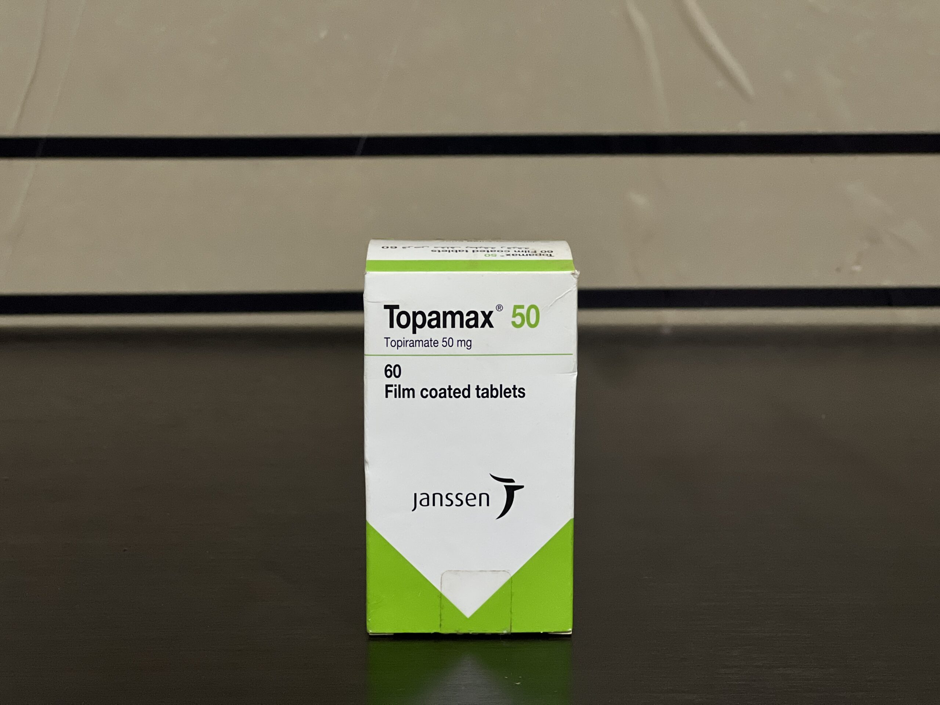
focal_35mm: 77
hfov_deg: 25.3
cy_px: 352
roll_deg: -0.5
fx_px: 2091
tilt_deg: -10.2
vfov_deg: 19.1
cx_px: 470
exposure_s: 1/40
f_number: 2.8
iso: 320
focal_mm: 9
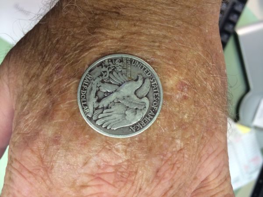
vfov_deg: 46.8
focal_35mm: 30
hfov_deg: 60.0
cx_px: 132
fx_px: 228
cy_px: 98
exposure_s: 1/30
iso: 100
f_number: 2.2
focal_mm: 4.12
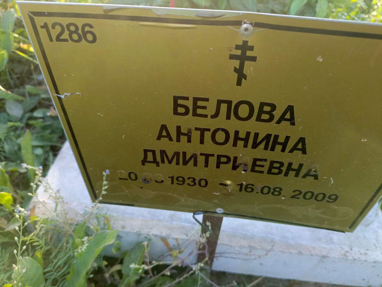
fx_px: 276
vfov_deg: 54.9
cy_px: 144
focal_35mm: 25
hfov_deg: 69.4
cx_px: 191
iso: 140
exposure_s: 1/120
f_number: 1.69
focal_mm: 4.76
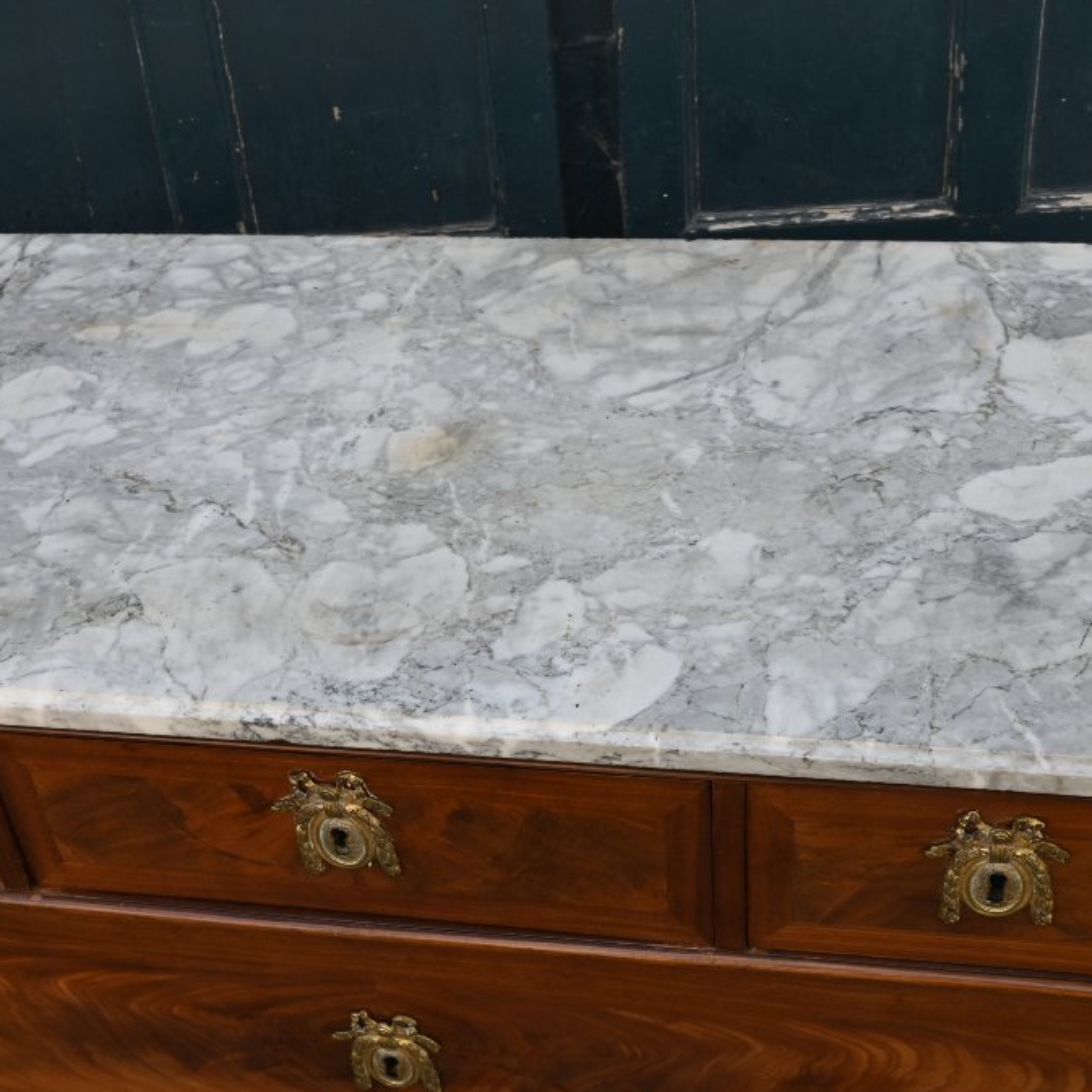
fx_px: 1705
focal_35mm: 48
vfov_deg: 35.5
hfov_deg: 35.5
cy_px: 612
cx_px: 553
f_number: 5.6
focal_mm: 21
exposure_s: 1/250
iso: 200
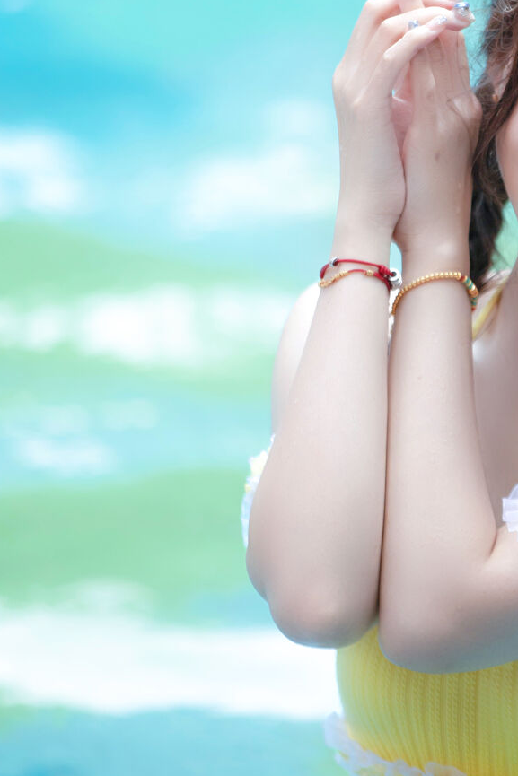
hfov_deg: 3.3
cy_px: 201
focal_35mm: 414
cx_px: 418
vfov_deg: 5.0
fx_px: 8931
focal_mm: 200
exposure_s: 1/400
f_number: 2.8
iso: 250
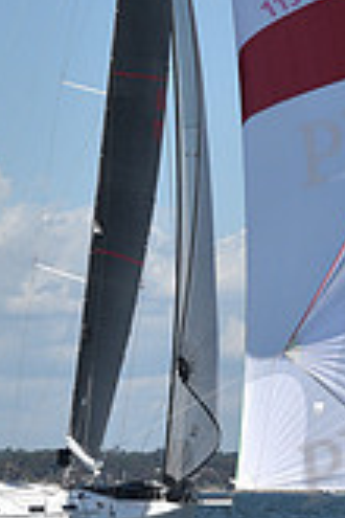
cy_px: -13
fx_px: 4053
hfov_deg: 4.9
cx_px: 136
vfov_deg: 7.3
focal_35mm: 282
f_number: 10
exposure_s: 1/1250
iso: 320
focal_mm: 80
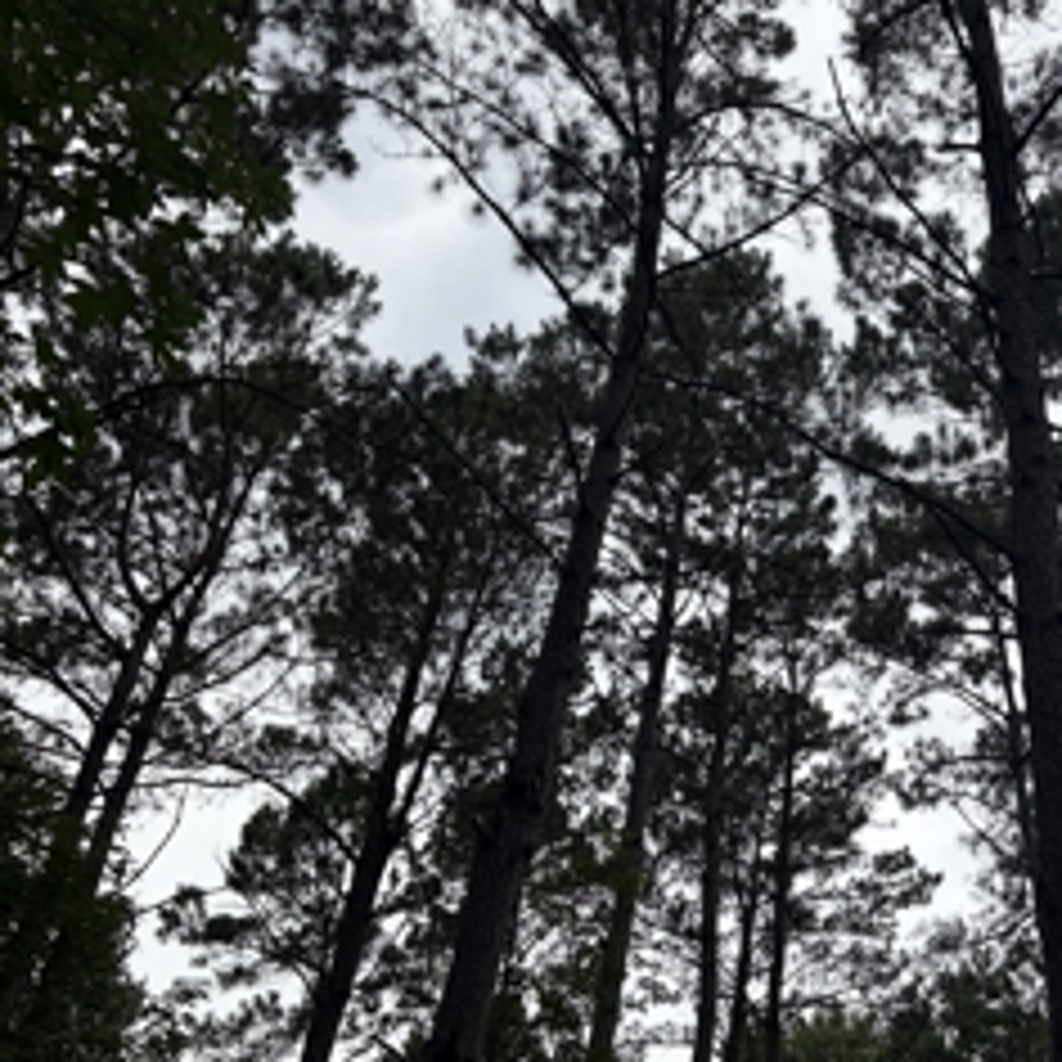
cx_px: 837
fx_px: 1354
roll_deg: -1.7
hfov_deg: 41.2
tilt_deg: +43.5
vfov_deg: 42.8
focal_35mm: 39
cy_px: 526
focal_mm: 5.96
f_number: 1.6
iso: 50
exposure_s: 1/4950
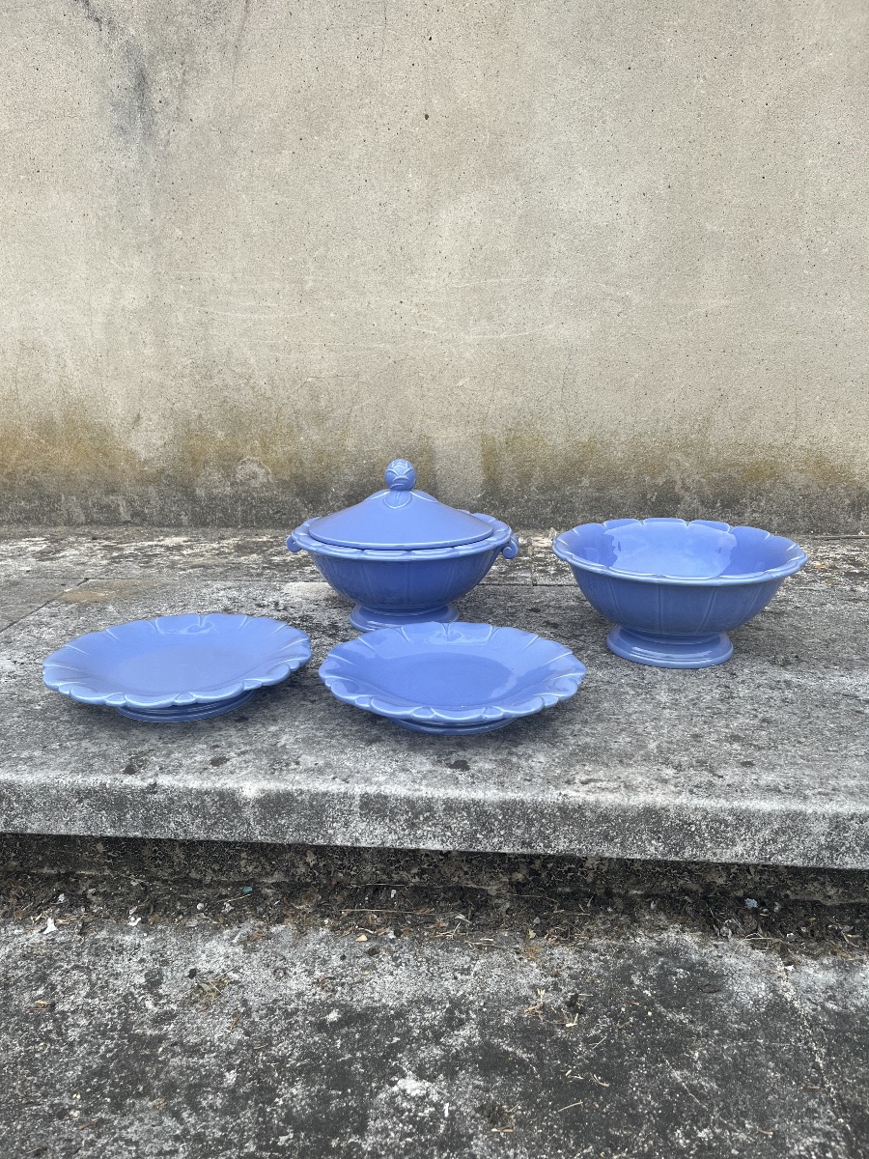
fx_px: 870
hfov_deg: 53.1
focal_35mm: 26
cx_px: 434
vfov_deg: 67.3
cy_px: 580
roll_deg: +0.5
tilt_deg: -13.8
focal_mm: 5.1
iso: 50
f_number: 1.6
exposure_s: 1/913
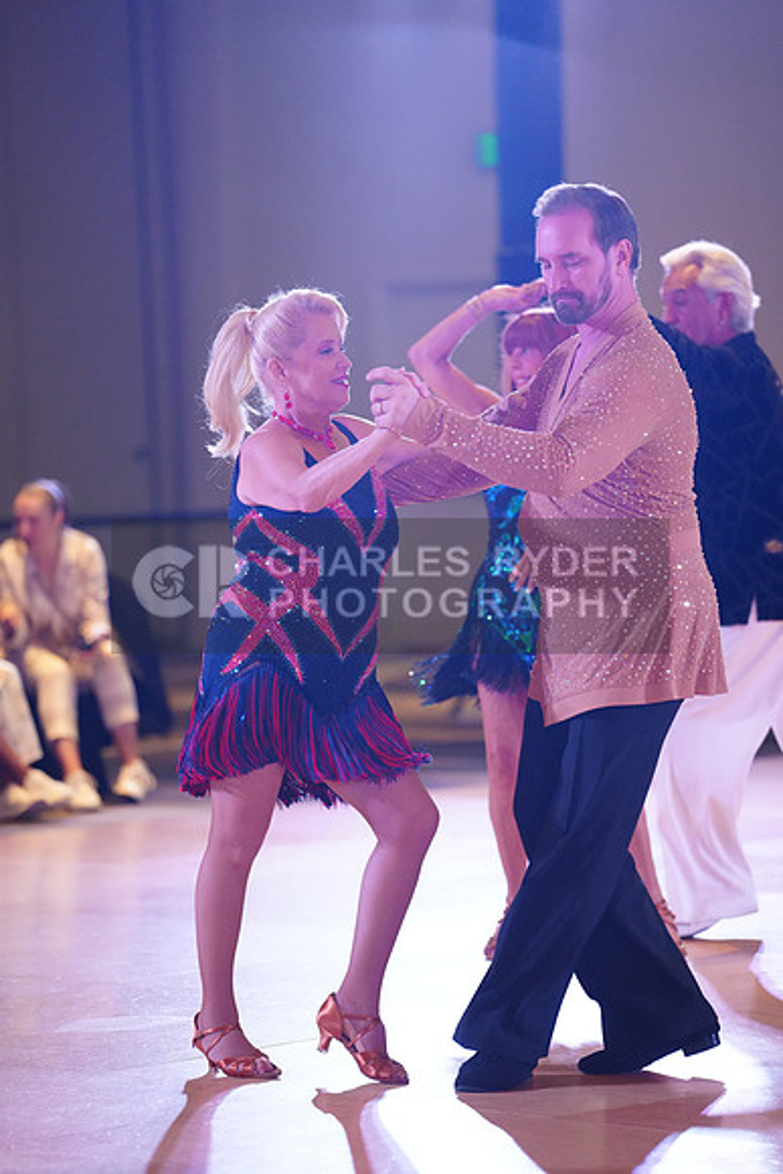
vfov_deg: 12.7
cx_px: 392
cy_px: 587
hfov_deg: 8.5
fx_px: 5282
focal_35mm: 162
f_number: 2.8
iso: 5000
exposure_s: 1/400
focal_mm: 162
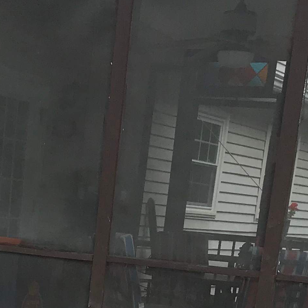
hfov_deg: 16.3
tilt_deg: -19.4
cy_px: 550
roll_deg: -3.3
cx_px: 4
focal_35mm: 105
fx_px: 1057
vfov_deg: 14.6
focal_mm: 3.99
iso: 20
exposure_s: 1/1277
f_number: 1.8
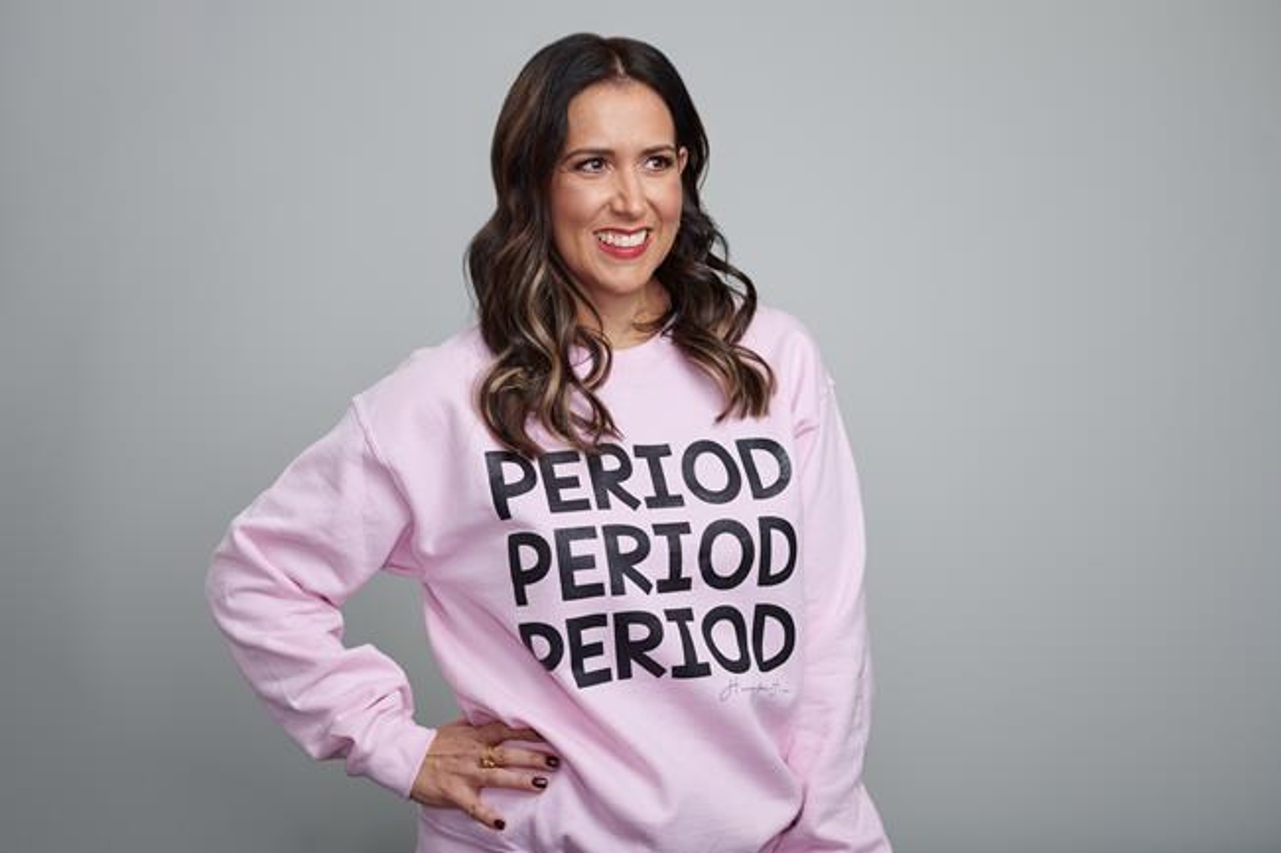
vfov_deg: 16.1
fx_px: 3024
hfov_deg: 23.9
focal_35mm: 85
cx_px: 640
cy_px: 426
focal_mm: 85
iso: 31
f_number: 4
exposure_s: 1/250
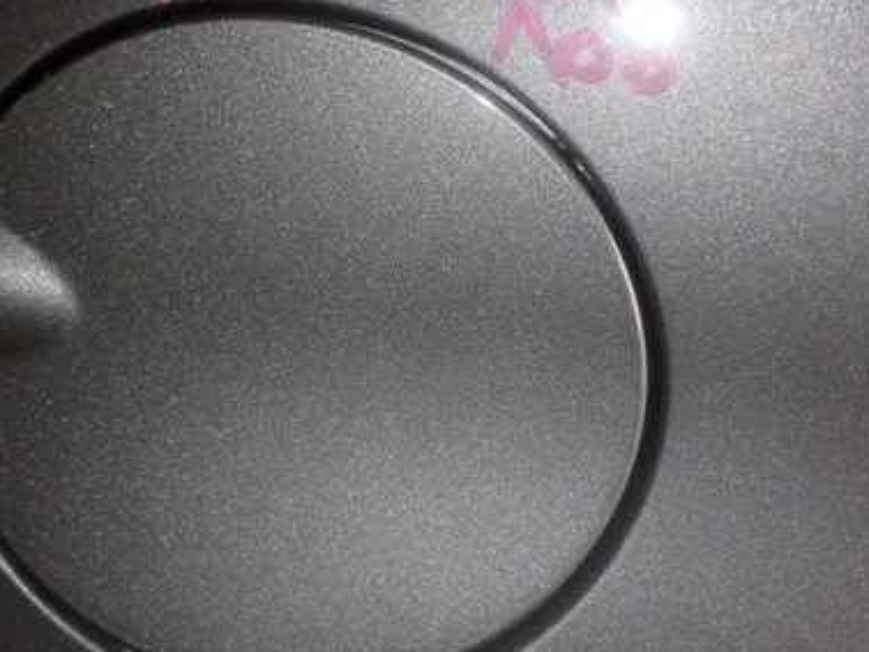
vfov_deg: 21.0
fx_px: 1758
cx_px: 320
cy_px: 258
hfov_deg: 27.7
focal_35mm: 70
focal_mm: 7.84
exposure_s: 1/40
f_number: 9
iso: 400
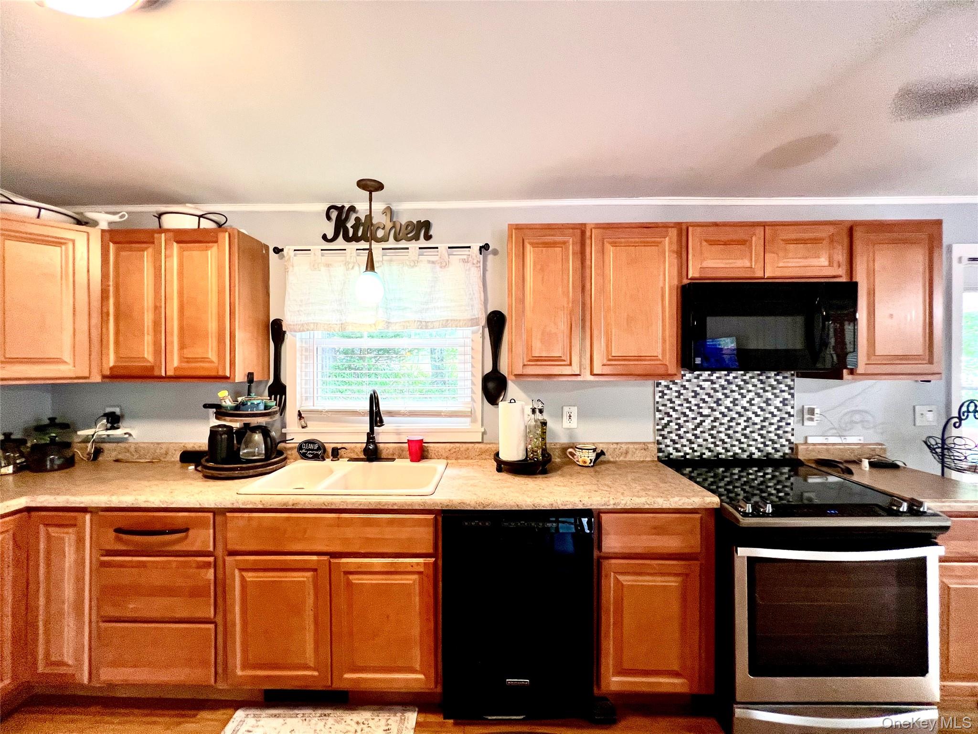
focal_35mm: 13
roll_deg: +0.2
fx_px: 367
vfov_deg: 89.9
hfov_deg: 106.2
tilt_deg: -1.4
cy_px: 367
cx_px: 489
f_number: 1.8
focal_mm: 1.57
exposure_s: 1/60
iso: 160
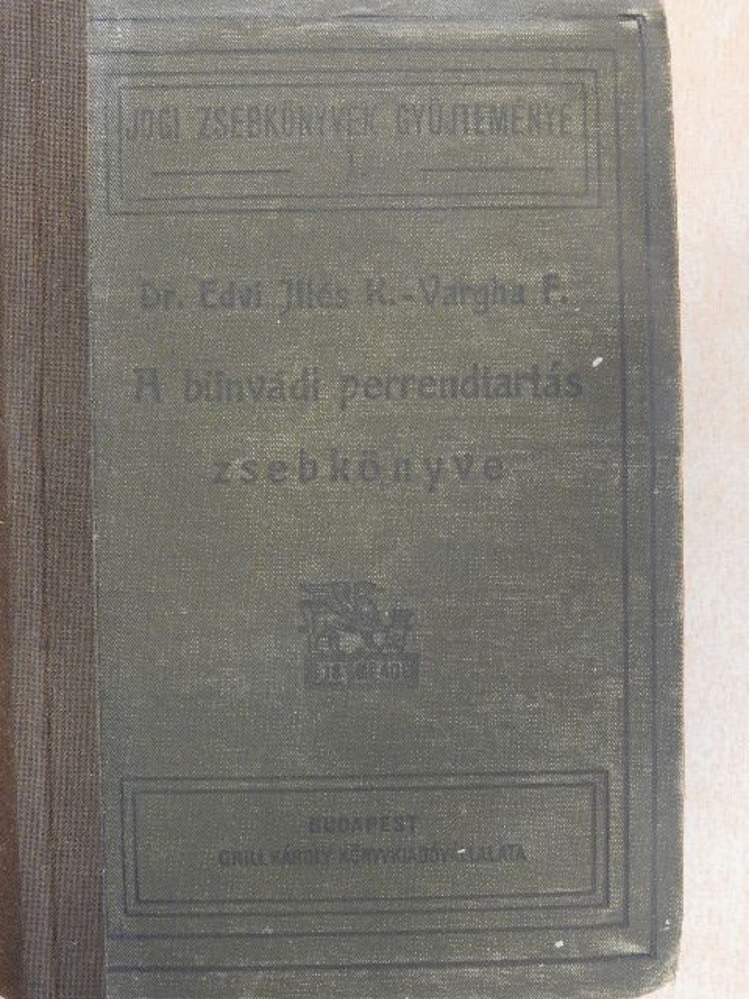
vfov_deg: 27.8
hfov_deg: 21.0
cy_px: 500
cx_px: 374
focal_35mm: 70
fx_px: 2019
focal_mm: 12.5
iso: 800
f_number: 5
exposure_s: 1/5
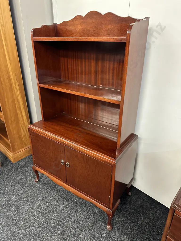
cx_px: 90
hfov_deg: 56.8
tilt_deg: -24.7
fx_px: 167
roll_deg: +0.2
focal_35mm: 24
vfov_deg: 71.6
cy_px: 120
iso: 500
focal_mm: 6.86
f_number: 1.78
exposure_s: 1/50
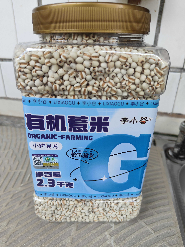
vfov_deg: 71.6
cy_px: 124
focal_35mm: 24
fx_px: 171
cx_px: 92
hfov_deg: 56.8
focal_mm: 5.59
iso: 50
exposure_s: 1/167
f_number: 1.8
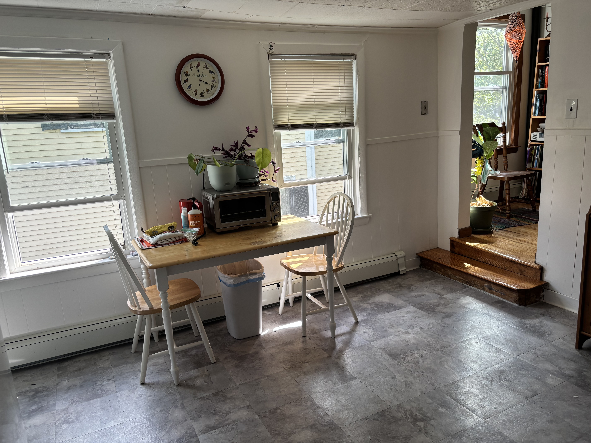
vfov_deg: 53.1
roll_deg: +3.5
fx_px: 444
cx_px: 296
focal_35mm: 26
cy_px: 222
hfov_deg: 67.3
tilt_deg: -12.3
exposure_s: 1/136
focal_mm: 5.96
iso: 40
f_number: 1.6
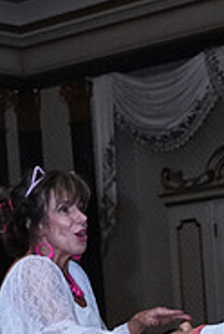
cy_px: 489
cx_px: 257
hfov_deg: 9.6
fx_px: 1311
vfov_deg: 13.7
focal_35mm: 141
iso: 5000
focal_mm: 30
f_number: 7.1
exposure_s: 1/200
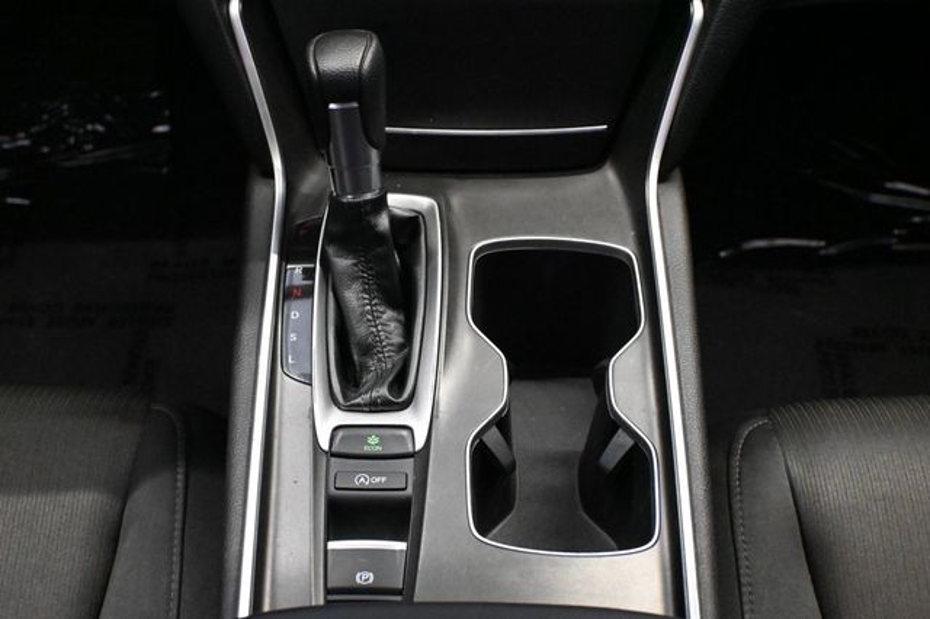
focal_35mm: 47
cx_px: 465
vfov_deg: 28.5
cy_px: 310
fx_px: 1220
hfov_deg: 41.7
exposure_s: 1/60
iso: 10000
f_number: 5
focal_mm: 31.5
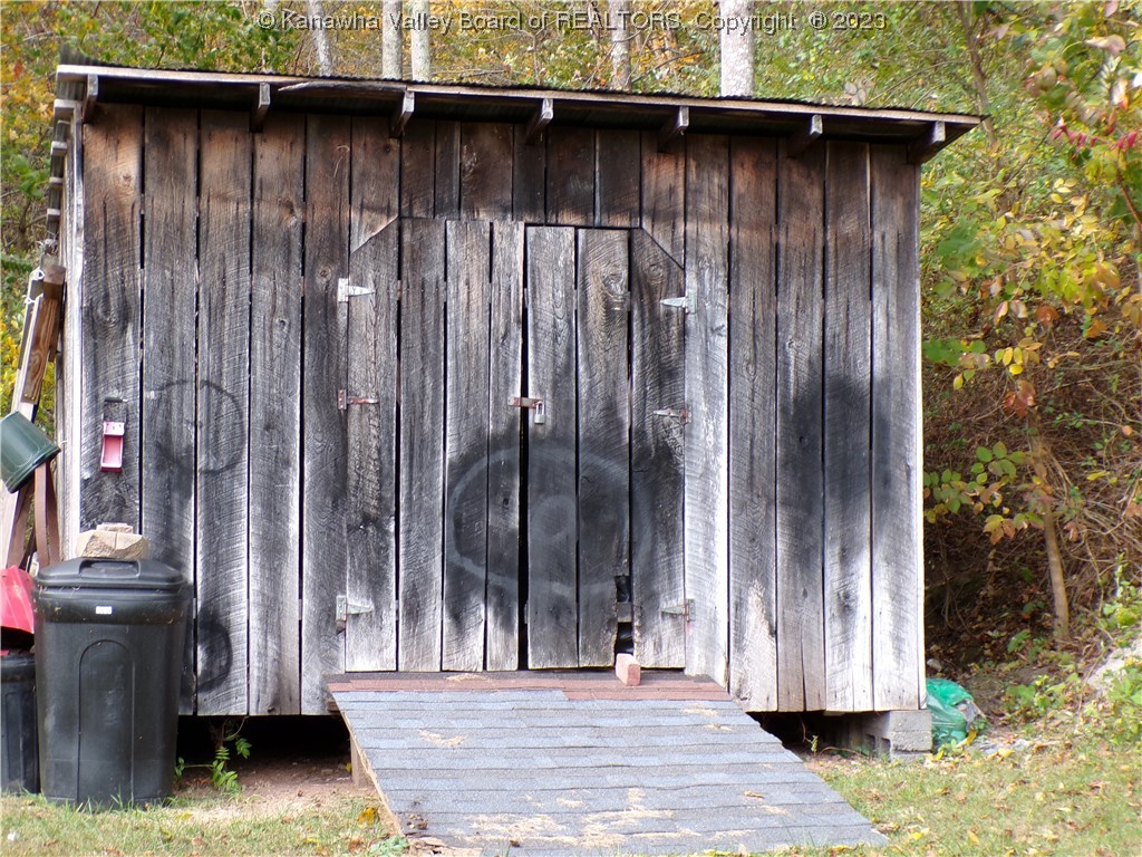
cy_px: 428
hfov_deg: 29.8
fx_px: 2144
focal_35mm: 65
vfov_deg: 22.6
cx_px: 571
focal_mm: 11.6
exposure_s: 1/100
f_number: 3.8
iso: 128
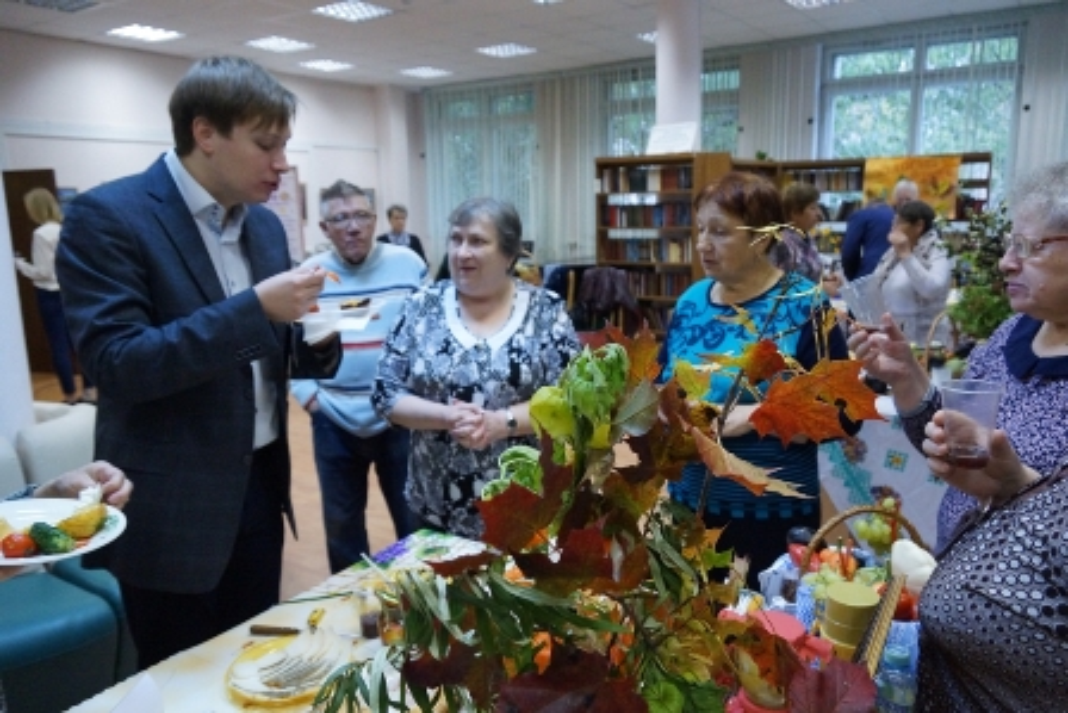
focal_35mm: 27
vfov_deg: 48.0
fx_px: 801
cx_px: 534
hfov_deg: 67.4
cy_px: 356
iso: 2000
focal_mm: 18
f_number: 4.5
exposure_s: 1/80
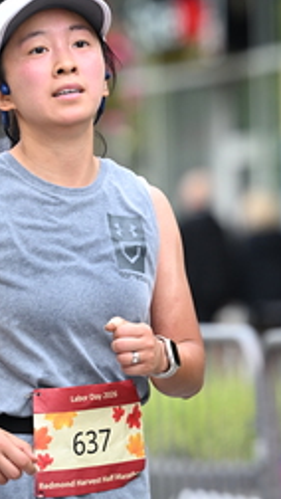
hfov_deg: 3.8
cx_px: 108
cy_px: 77
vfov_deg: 6.7
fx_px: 4233
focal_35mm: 320
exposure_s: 1/1600
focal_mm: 140
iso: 1000
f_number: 2.8
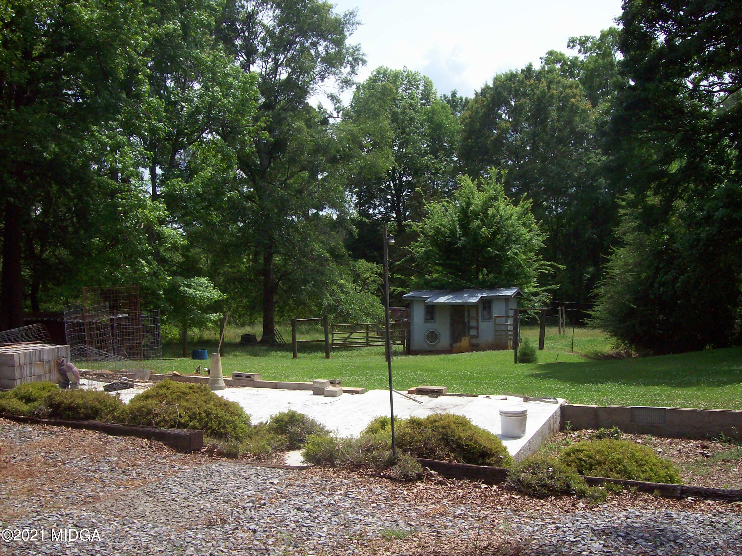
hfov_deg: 51.4
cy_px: 278
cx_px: 371
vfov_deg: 39.6
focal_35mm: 36
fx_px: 771
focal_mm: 6
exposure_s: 1/550
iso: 80
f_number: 4.8
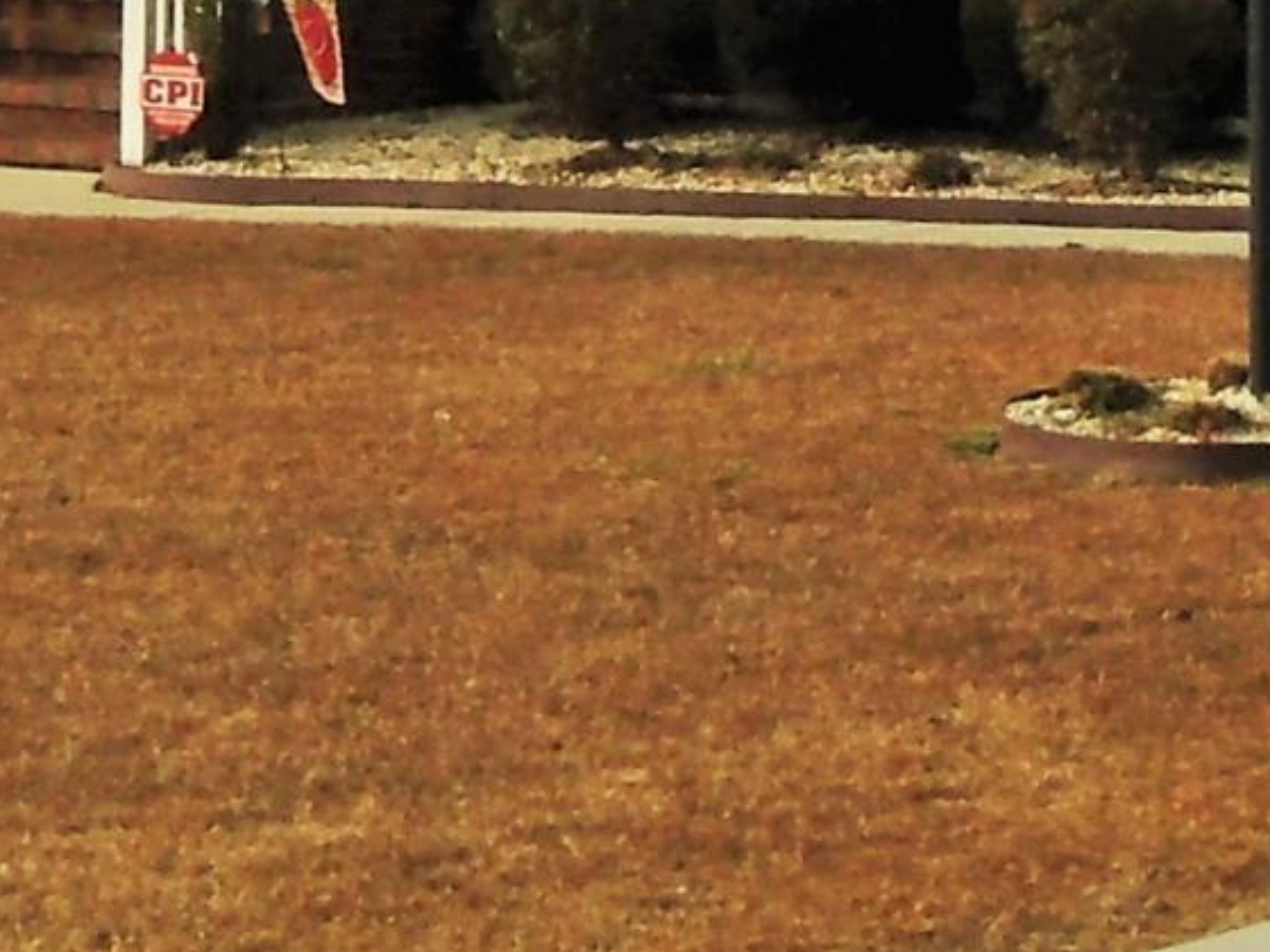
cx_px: 1211
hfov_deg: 10.2
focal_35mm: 193
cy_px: -1070
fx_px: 7081
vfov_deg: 7.3
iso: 100
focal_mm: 6.4
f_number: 3.8
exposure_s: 1/640
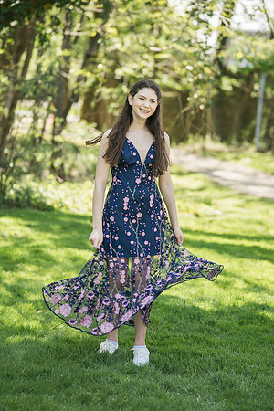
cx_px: 137
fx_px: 1233
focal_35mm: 108
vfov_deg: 18.9
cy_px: 206
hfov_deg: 12.7
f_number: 2.8
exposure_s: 1/320
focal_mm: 108
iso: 100
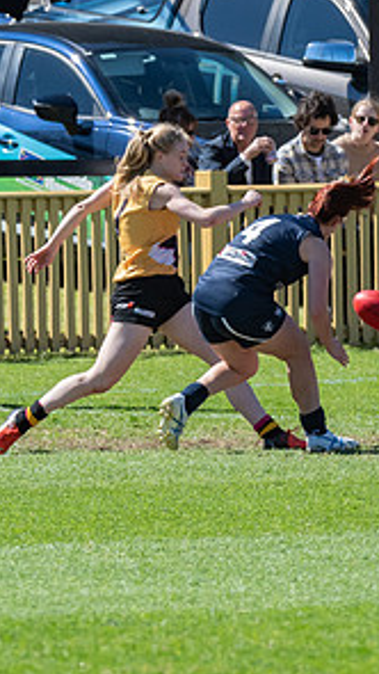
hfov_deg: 1.2
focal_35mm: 1027
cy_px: 401
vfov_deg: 2.1
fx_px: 18343
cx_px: 270
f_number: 10
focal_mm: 320
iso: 800
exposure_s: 1/1600
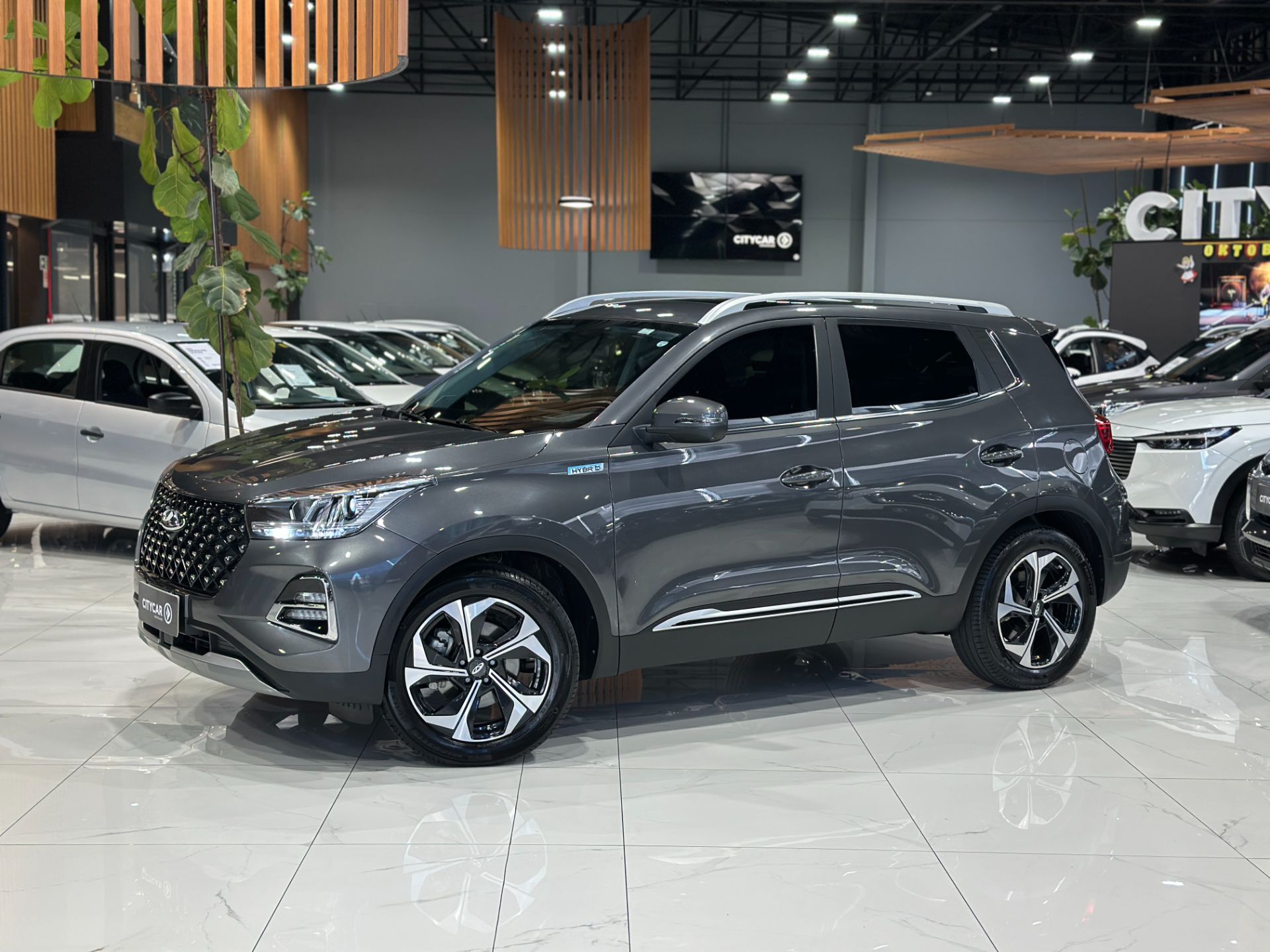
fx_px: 1761
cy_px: 476
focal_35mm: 48
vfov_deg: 30.3
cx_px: 635
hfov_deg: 39.7
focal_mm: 6.86
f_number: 1.78
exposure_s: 1/60
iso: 100
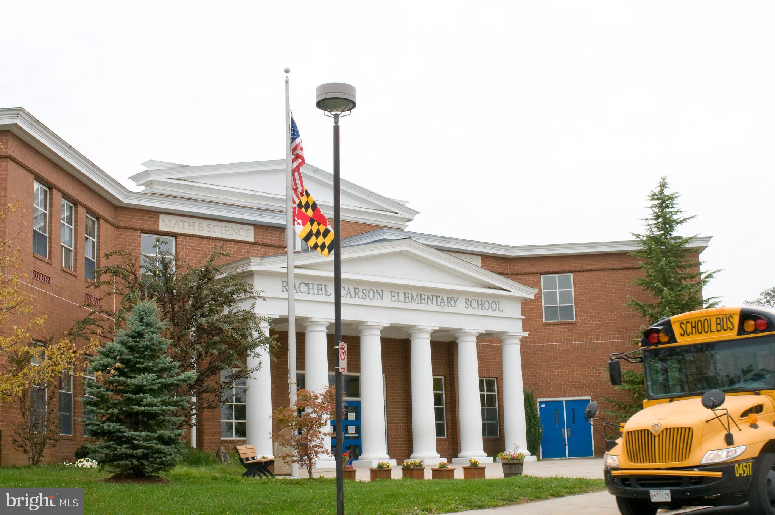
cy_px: 258
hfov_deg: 37.9
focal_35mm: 52
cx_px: 388
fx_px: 1129
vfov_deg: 25.7
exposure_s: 1/50
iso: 200
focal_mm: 35
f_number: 22
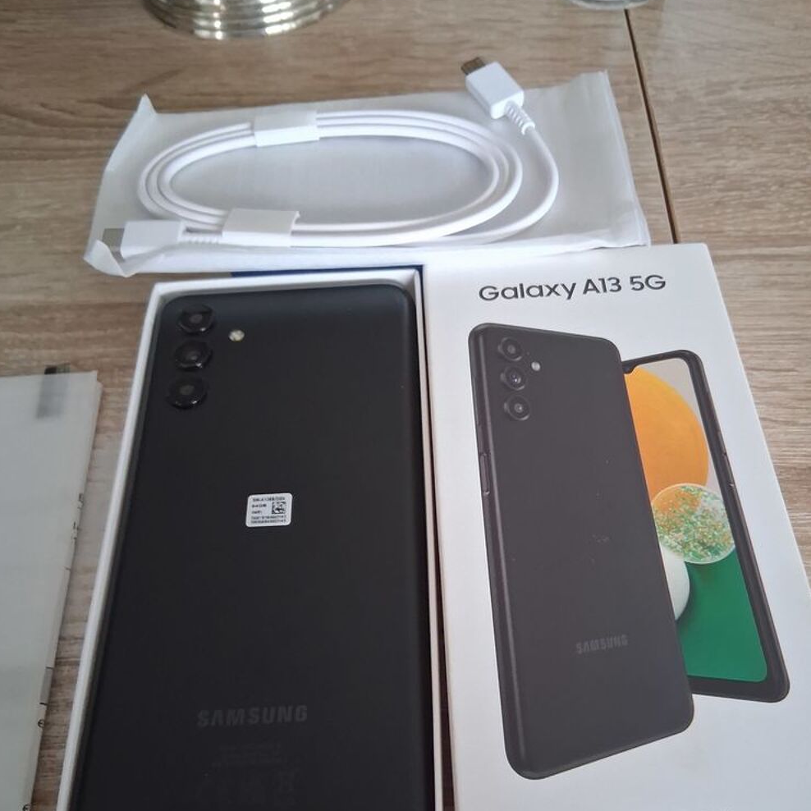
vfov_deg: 51.8
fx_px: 822
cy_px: 522
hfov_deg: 52.5
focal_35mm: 31
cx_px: 402
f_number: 1.8
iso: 640
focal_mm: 3.98
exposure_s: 1/60
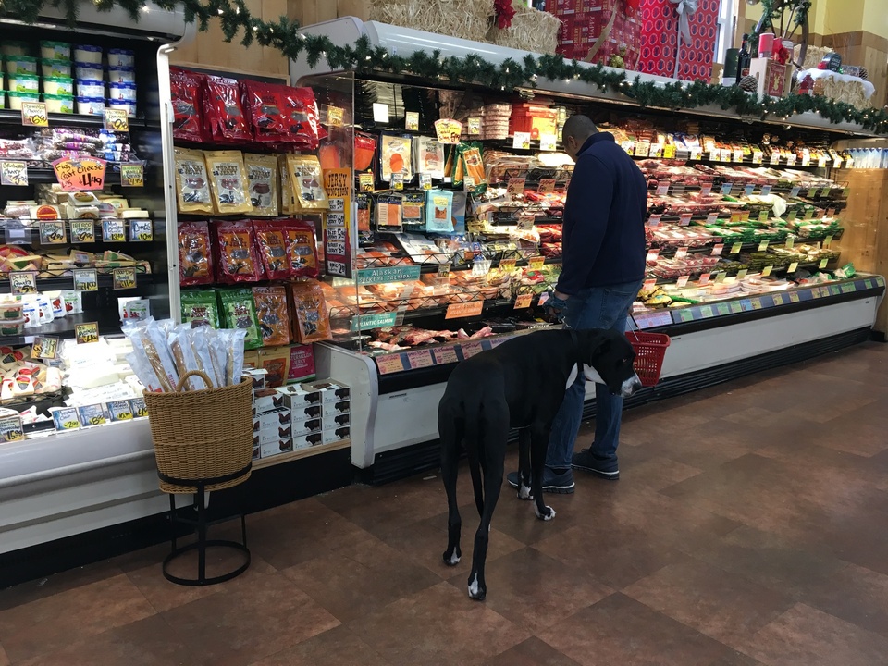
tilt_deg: -8.4
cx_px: 444
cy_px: 333
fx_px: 744
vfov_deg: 48.2
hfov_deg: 61.7
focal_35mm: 29
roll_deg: -1.8
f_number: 2.2
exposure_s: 1/30
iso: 32
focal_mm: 4.15
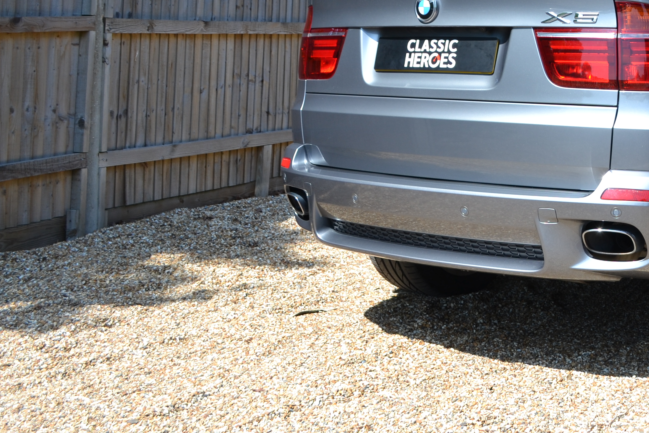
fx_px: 1226
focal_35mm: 68
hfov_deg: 27.7
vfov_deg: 19.5
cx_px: 664
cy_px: 8
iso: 100
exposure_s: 1/160
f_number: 6.3
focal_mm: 22
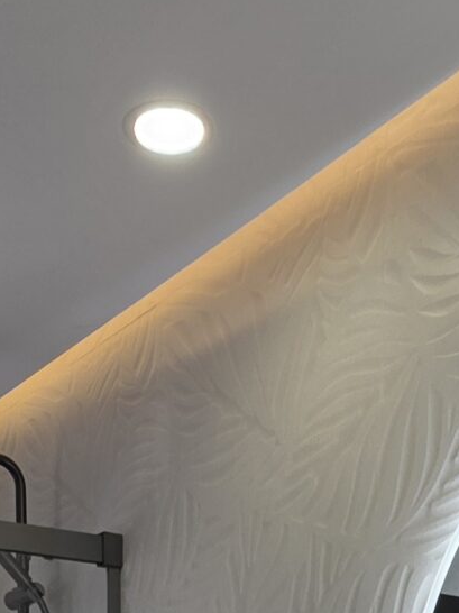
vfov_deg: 23.4
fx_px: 1079
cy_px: 982
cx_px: 212
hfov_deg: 24.0
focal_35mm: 61
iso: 25
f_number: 1.9
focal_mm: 2.2
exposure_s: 1/100
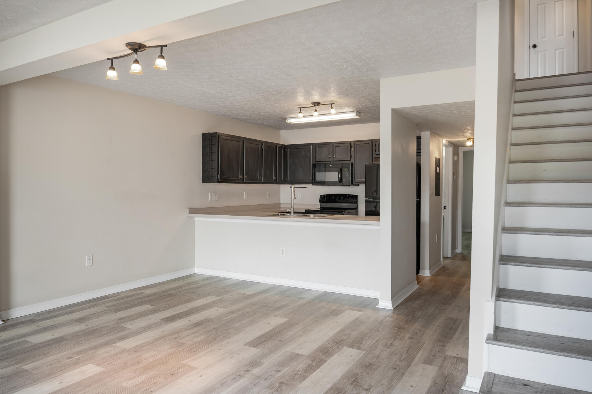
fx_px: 395
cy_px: 197
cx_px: 296
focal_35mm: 24
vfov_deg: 53.1
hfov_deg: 73.7
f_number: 8
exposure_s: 1/6
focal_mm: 24
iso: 100
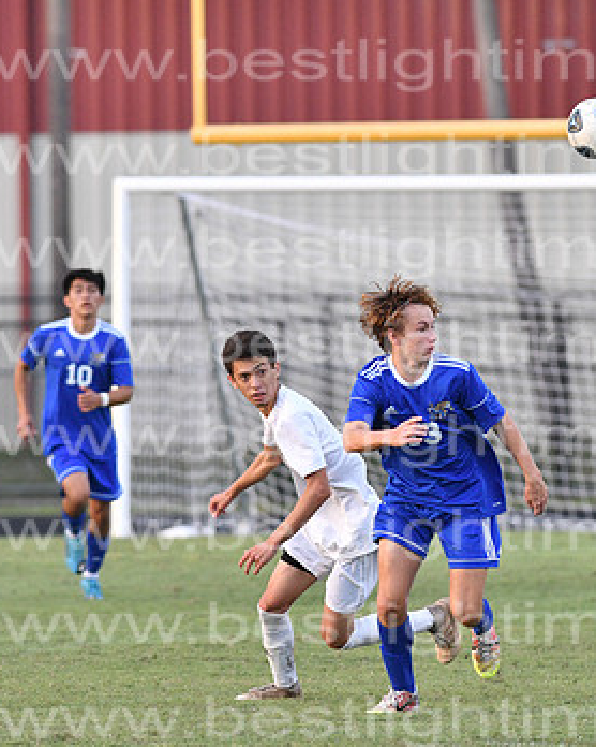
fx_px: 15558
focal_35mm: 705
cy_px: 394
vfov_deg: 2.7
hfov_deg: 2.2
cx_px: 487
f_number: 4
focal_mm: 300
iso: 1600
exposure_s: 1/1000
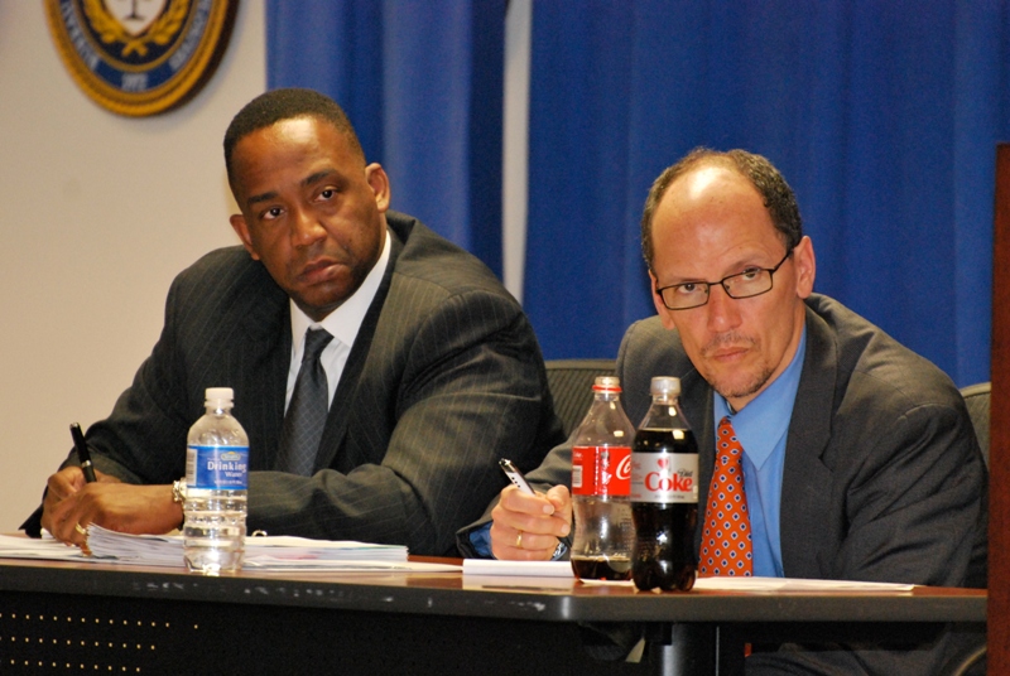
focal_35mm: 360
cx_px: 505
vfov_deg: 3.8
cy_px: 338
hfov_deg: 5.7
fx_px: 10115
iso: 1600
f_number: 5.6
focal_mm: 240
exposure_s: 1/60
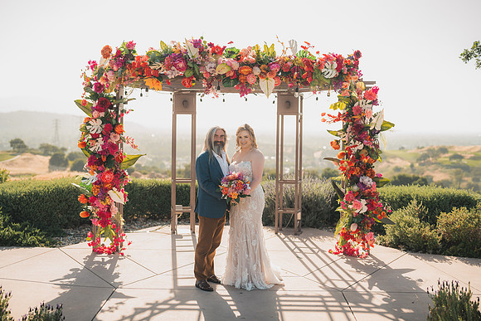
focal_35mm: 50
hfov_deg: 39.6
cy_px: 160
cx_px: 240
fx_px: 668
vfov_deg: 27.0
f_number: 2
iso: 50
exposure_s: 1/1000
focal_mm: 50
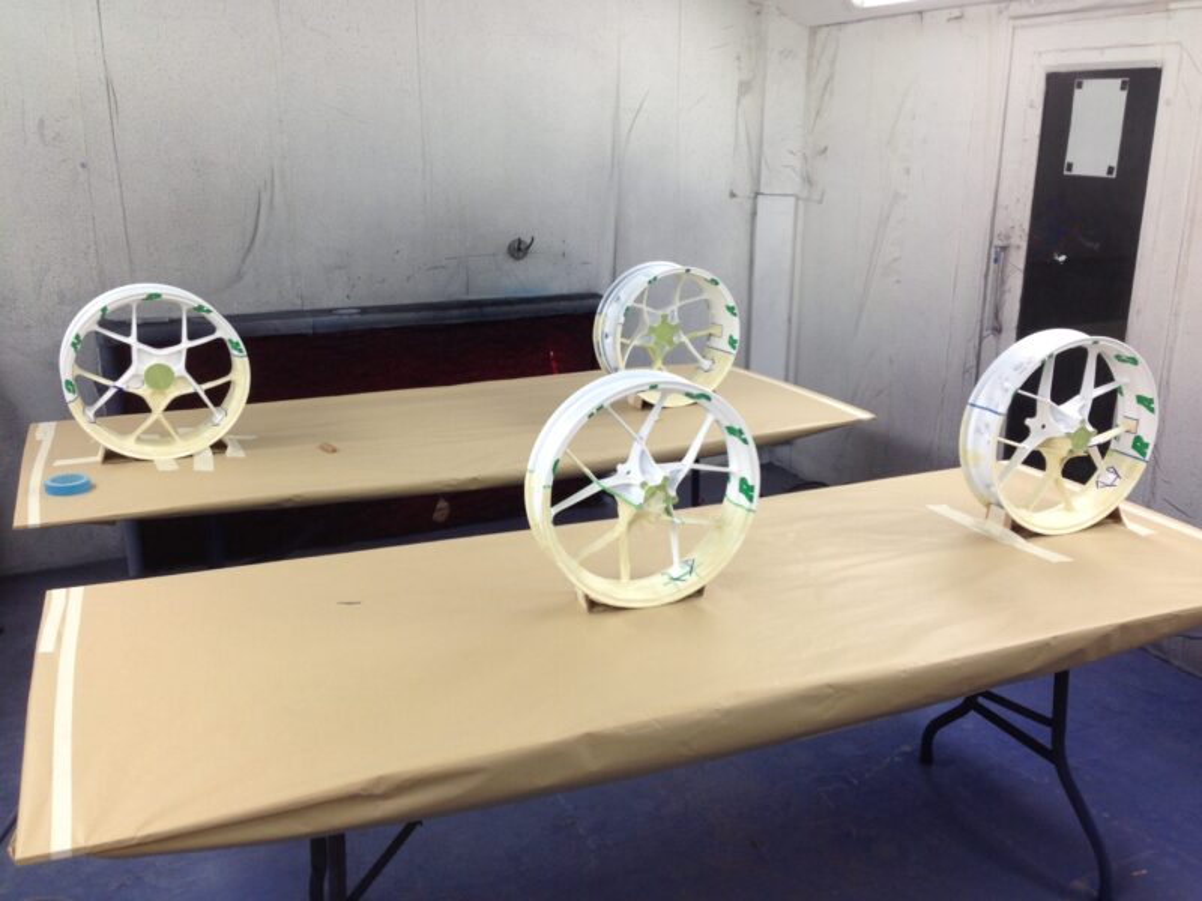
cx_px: 601
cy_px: 450
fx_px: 1146
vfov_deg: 42.9
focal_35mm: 33
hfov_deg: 55.4
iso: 50
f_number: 2.4
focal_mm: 4.13
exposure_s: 1/40
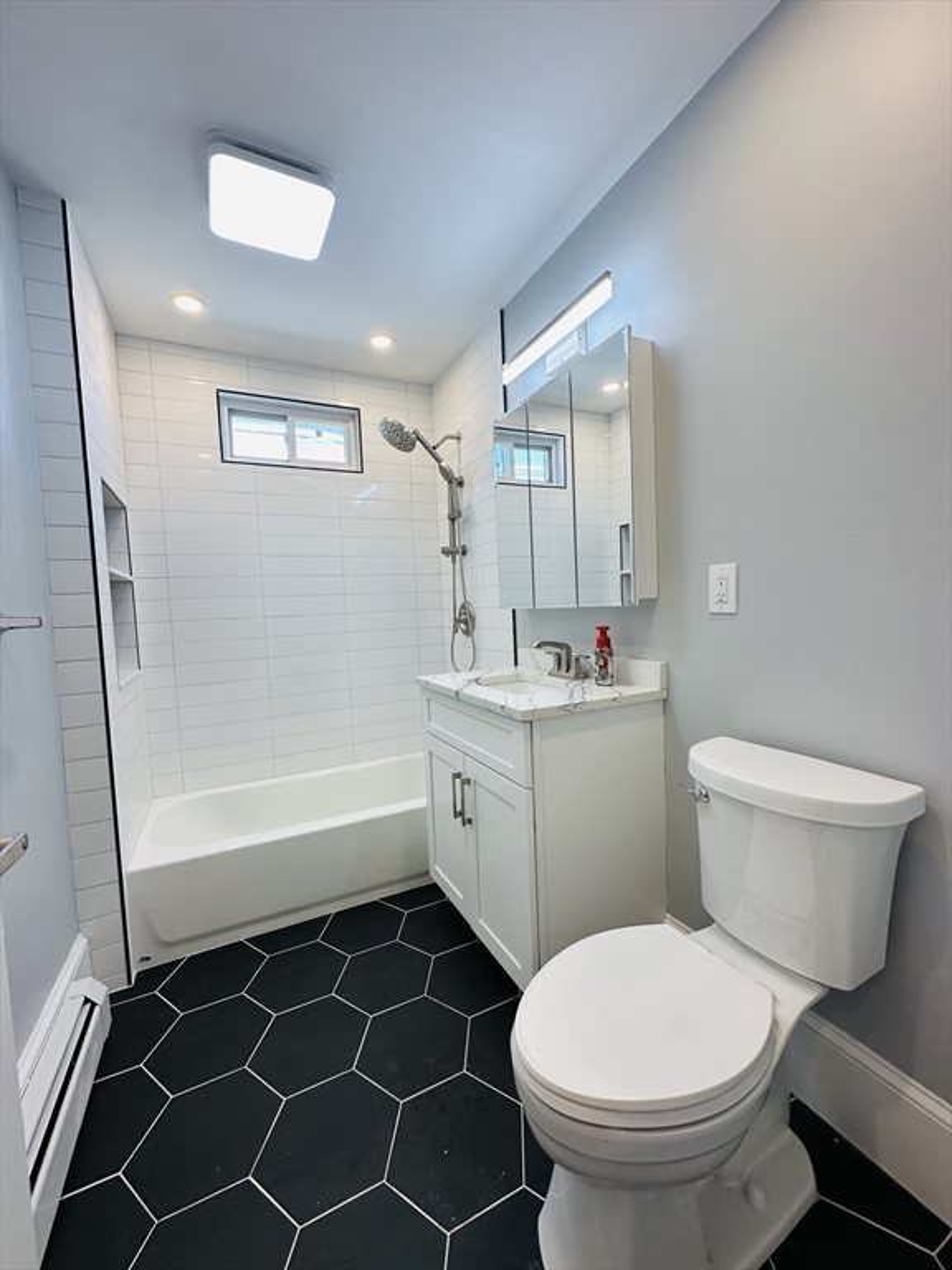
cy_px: 635
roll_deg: +2.4
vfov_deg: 102.1
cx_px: 476
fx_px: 513
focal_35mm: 14
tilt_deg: -2.7
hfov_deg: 85.7
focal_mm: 2.22
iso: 64
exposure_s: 1/120
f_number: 2.2
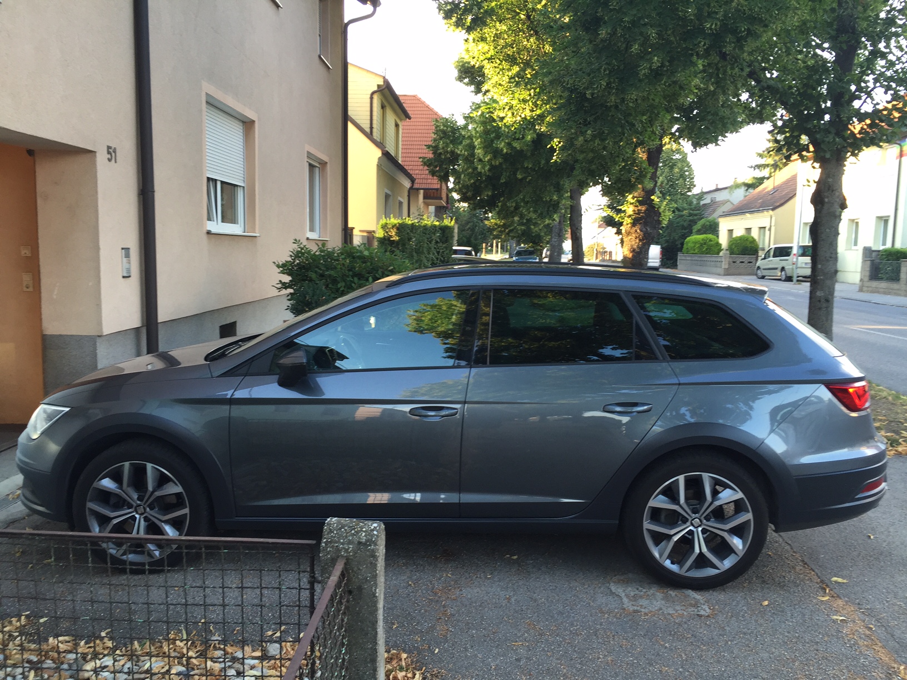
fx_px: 760
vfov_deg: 48.2
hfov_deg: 61.7
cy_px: 340
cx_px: 454
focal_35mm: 29
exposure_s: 1/50
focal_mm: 4.15
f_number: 2.2
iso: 32
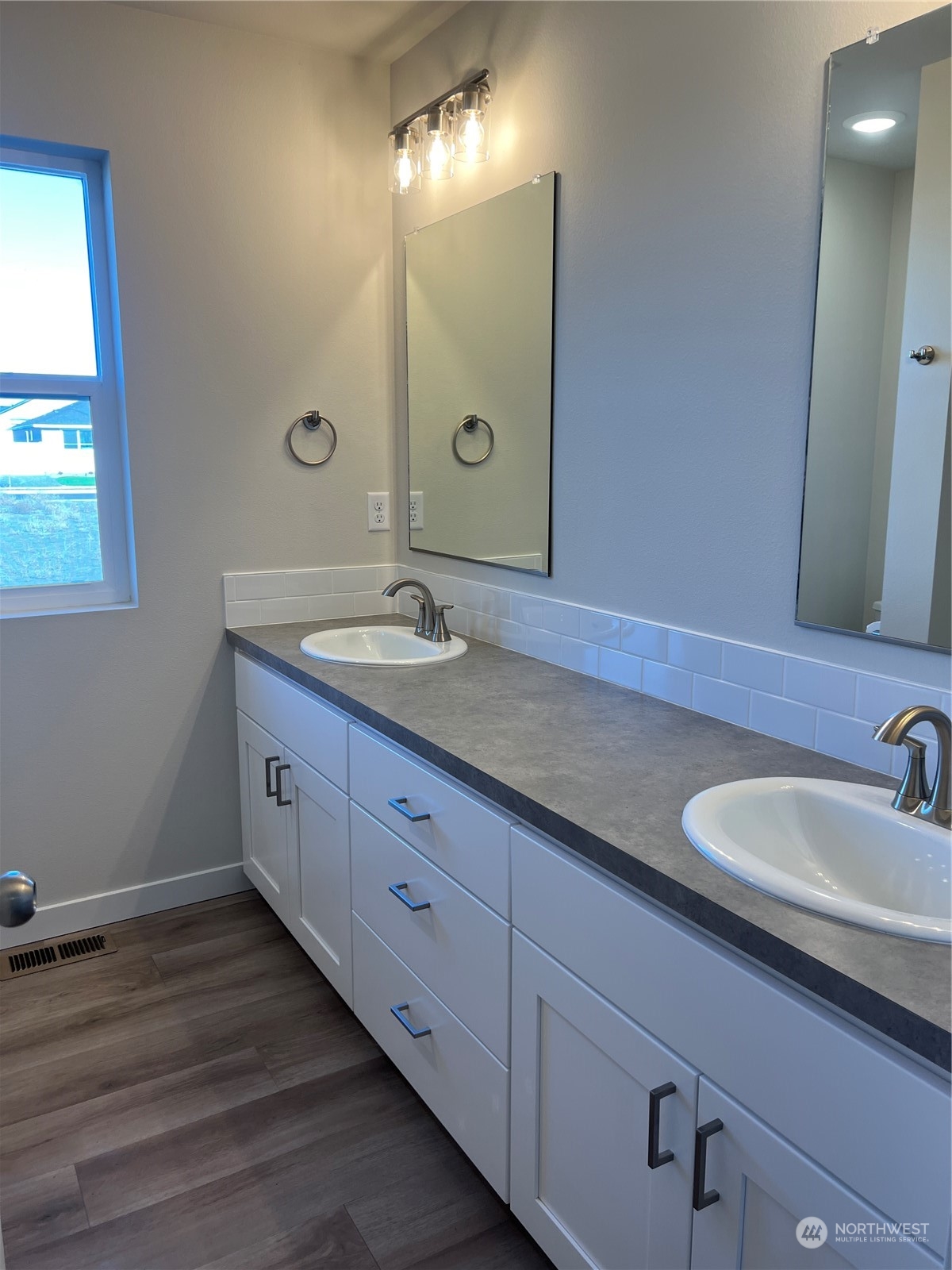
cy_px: 635
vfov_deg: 67.3
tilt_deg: -9.7
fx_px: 953
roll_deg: -0.8
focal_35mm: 26
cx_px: 476
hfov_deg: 53.1
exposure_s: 1/120
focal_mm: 5.7
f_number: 1.5
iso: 40
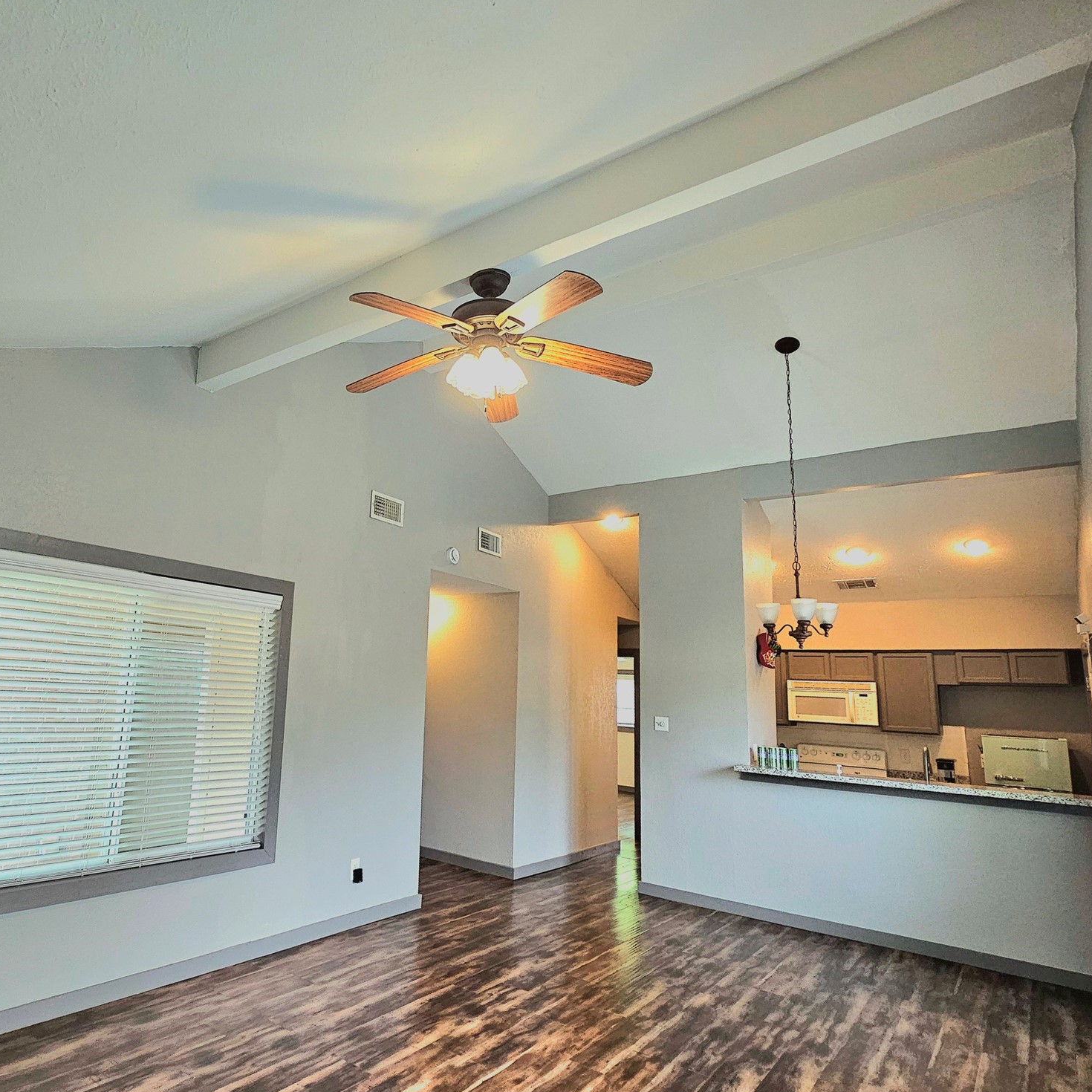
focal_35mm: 16
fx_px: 571
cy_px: 564
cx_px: 389
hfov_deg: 85.2
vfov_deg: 87.4
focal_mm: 2.2
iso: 200
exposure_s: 1/60.2
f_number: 2.2
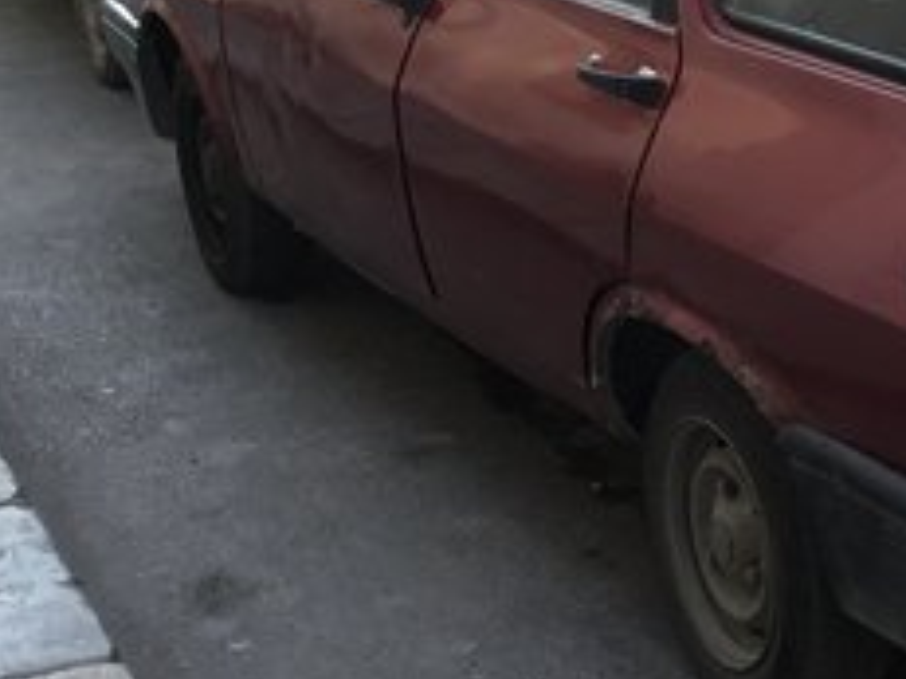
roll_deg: +1.4
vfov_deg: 15.7
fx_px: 2459
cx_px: 1165
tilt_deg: -18.8
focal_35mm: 94
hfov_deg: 19.3
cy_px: 288
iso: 25
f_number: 2.4
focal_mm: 3.3
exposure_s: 1/148
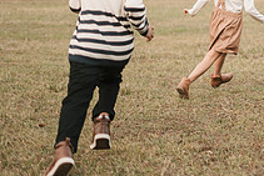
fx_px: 1035
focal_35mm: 141
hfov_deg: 13.9
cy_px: -27
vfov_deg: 9.6
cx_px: 360
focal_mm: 50
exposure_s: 1/1000
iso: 200
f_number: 2
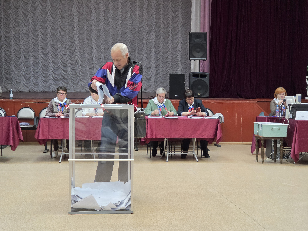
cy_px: 116
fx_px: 614
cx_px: 154
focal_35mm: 69
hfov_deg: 28.2
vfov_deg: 21.3
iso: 320
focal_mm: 7
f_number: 2.4
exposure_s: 1/50
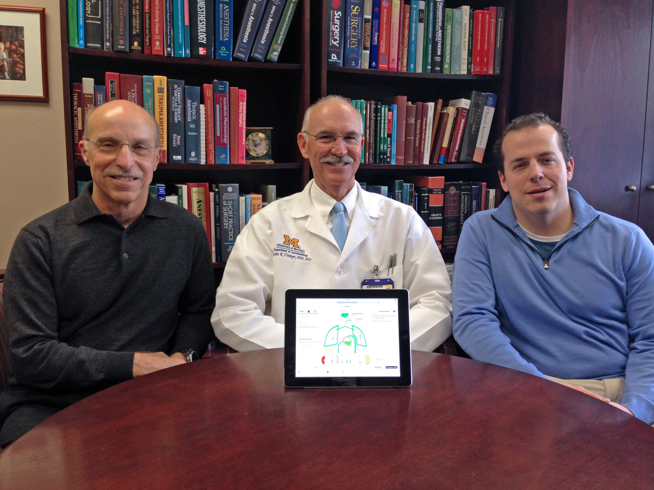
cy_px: 245
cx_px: 327
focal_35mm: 33
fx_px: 623
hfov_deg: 55.4
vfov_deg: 42.9
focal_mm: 4.12
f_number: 2.4
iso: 64
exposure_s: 1/30
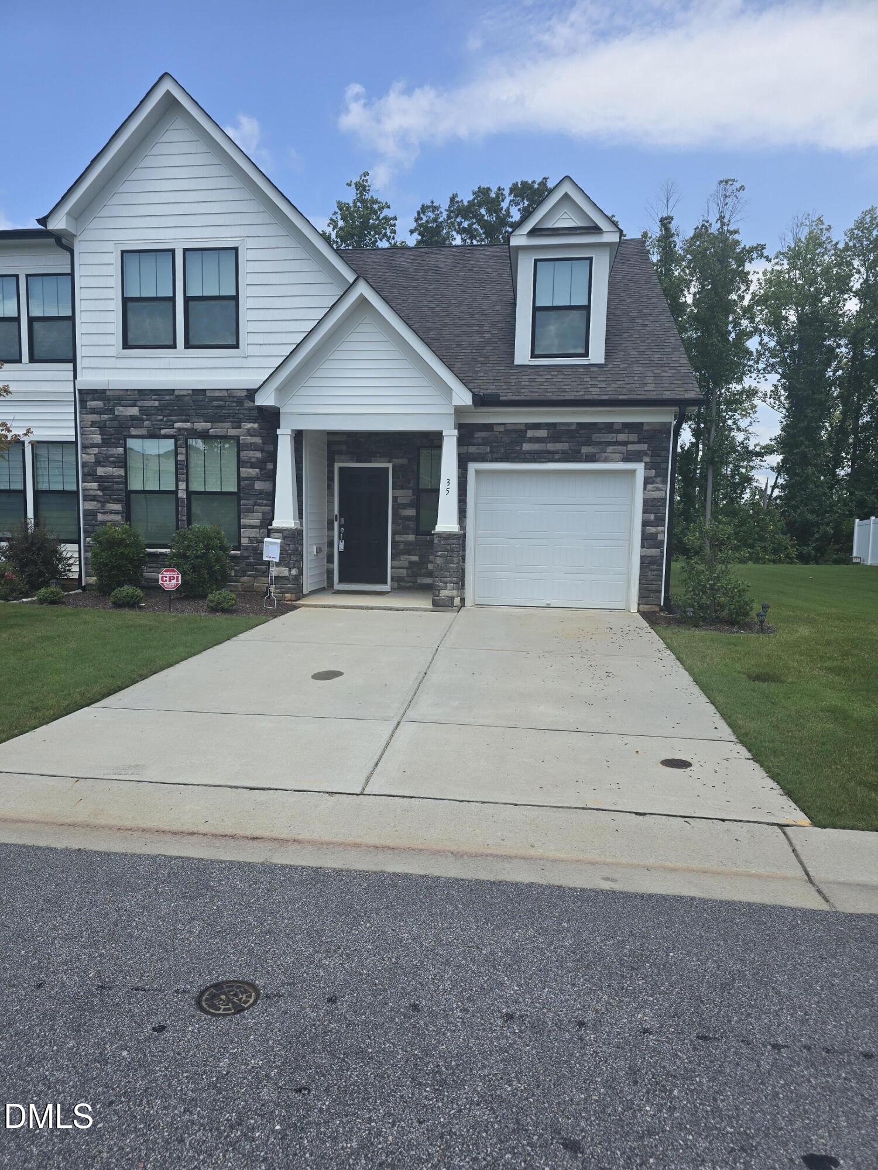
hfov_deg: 58.9
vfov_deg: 73.9
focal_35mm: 23
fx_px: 778
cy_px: 585
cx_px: 439
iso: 12
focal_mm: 6.3
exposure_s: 1/616
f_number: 1.7
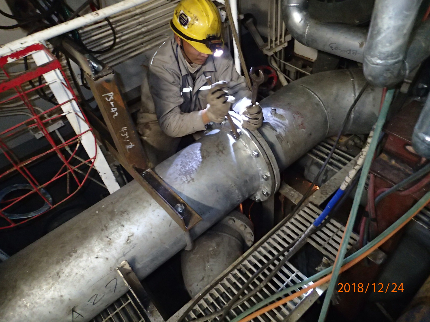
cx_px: 215
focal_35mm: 25
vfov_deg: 54.9
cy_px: 161
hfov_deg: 69.4
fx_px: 311
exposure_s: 1/30
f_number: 2
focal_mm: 4.5
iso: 800
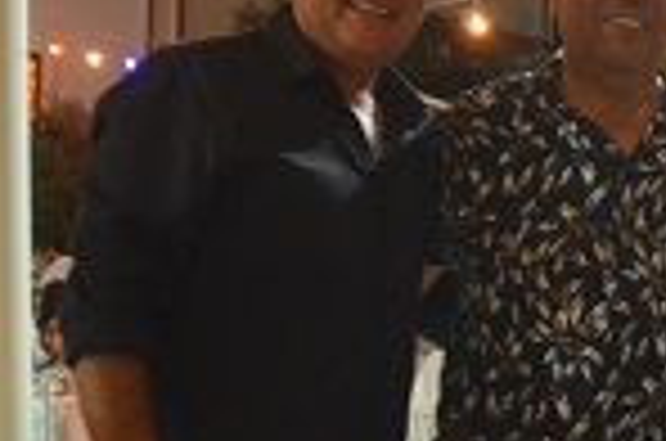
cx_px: 770
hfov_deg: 5.9
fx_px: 6424
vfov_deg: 3.9
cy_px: 353
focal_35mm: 348
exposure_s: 1/60
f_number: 5.3
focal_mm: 68
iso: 1600
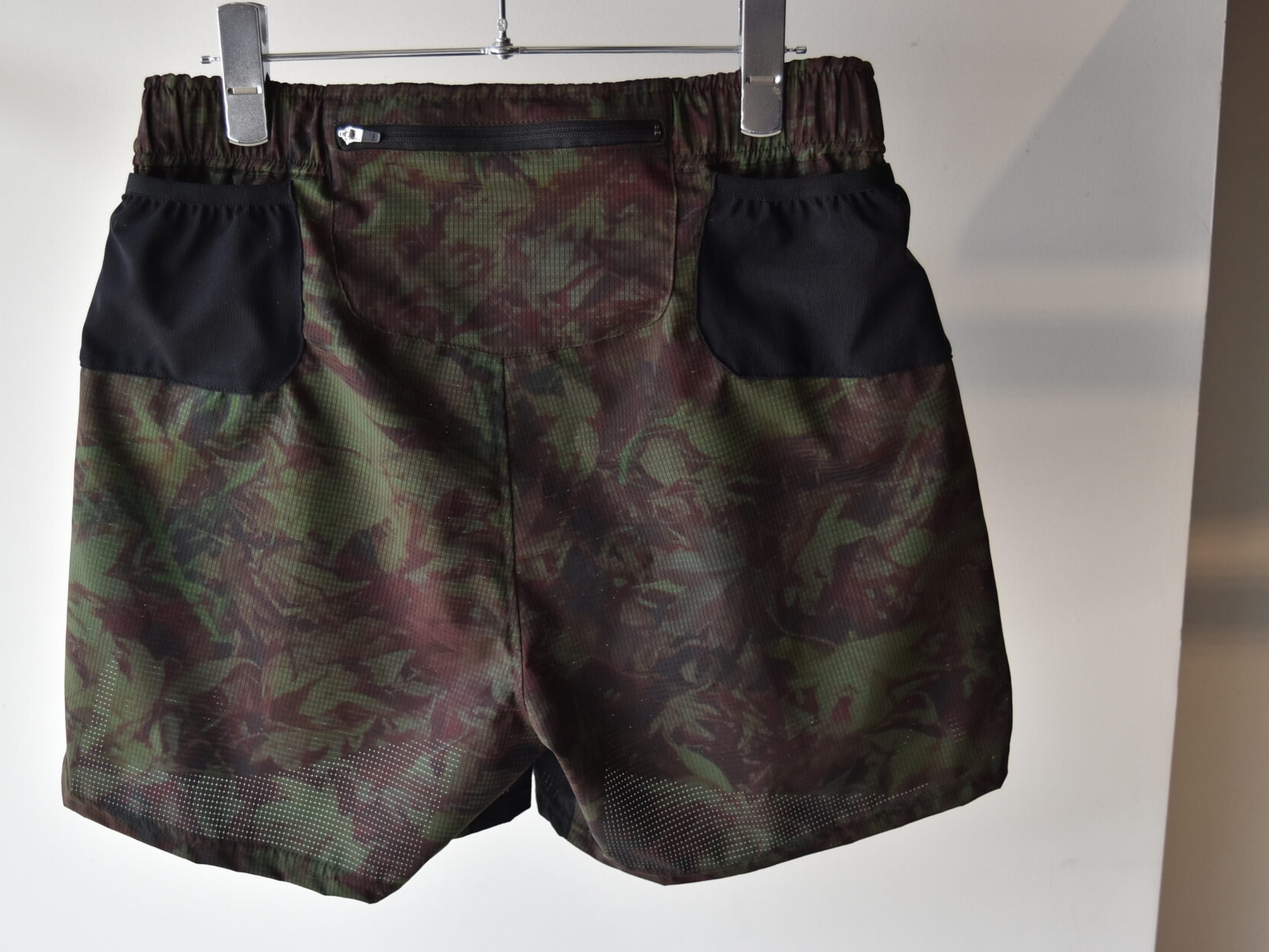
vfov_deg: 33.6
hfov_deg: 43.7
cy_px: 475
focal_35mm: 43
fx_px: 1576
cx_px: 547
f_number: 4.5
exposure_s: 1/250
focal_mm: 26
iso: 400
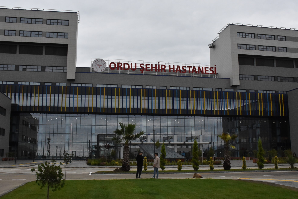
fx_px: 323
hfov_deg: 49.5
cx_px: 145
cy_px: 105
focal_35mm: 39
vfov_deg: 34.2
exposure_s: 1/500
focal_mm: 20
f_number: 11
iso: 1600
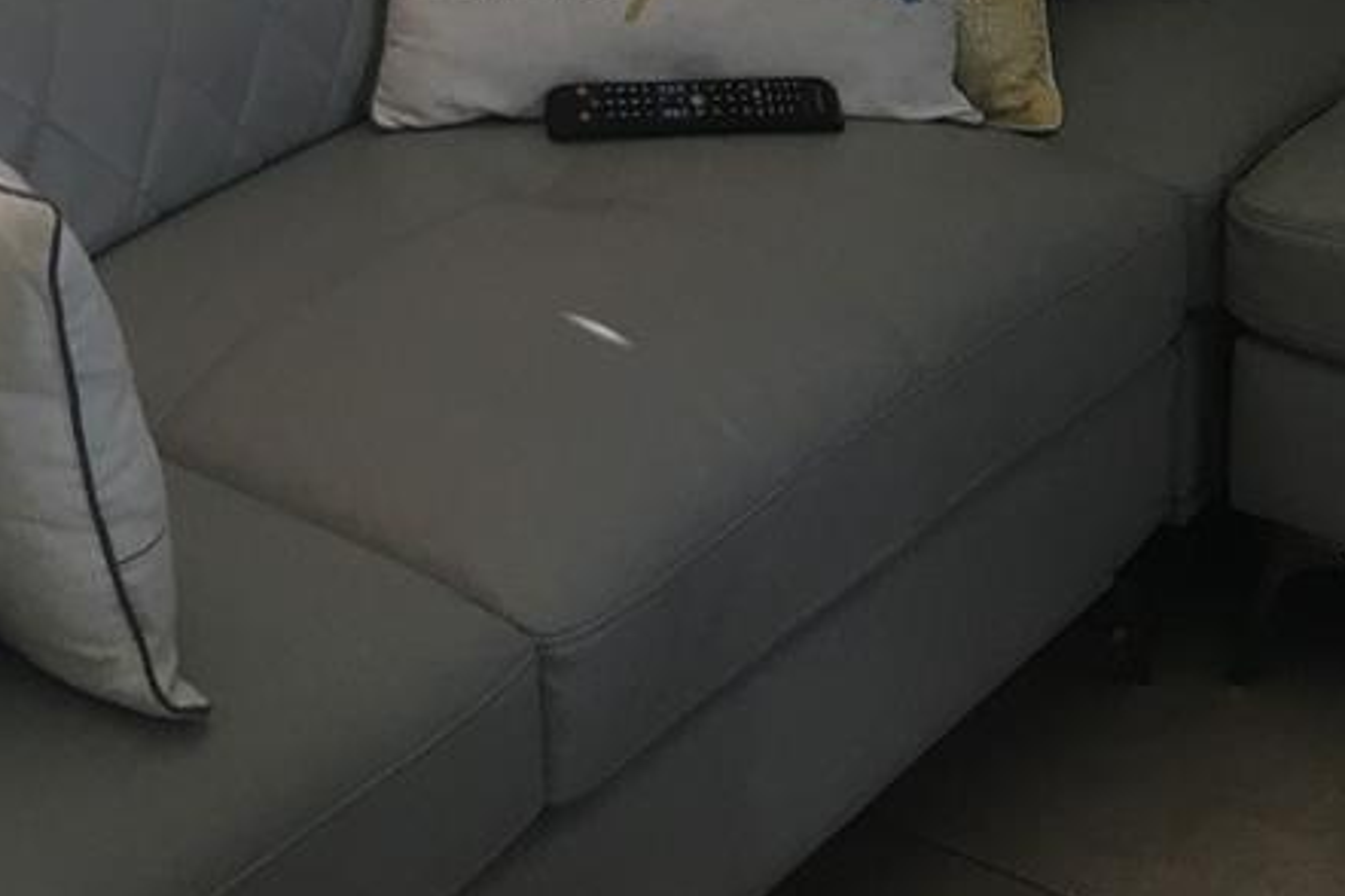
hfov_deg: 24.7
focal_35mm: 82
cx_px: 485
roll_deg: -1.6
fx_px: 3063
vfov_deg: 15.1
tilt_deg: -10.3
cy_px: -533
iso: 32
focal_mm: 4.15
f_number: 2.2
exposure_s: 1/30
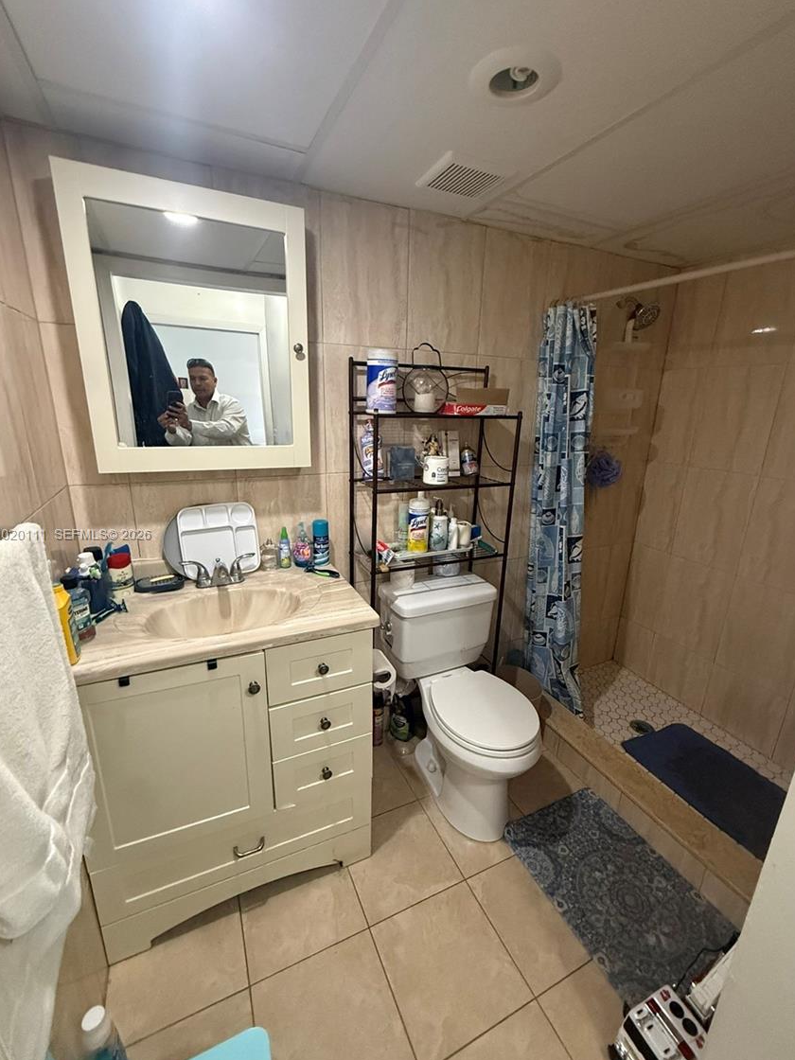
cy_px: 536
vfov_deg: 98.2
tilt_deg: -15.7
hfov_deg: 81.7
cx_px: 401
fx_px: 459
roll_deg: -0.6
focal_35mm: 15
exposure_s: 1/60
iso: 800
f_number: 2.2
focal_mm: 2.22
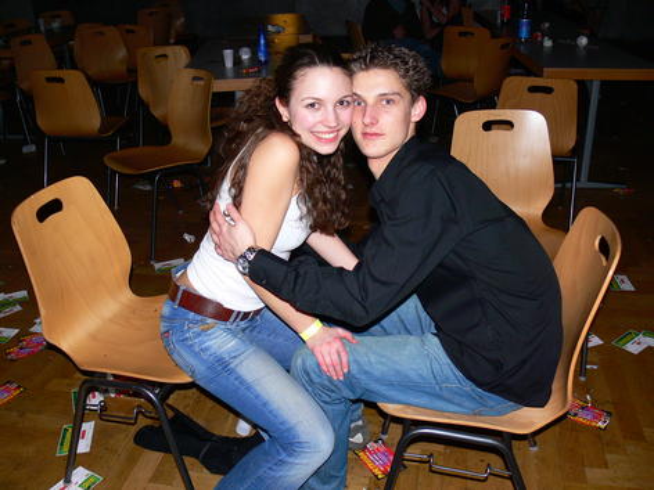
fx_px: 661
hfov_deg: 52.6
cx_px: 327
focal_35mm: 35
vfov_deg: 40.7
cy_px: 245
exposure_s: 1/30
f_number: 2.8
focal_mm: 7.4
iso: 100
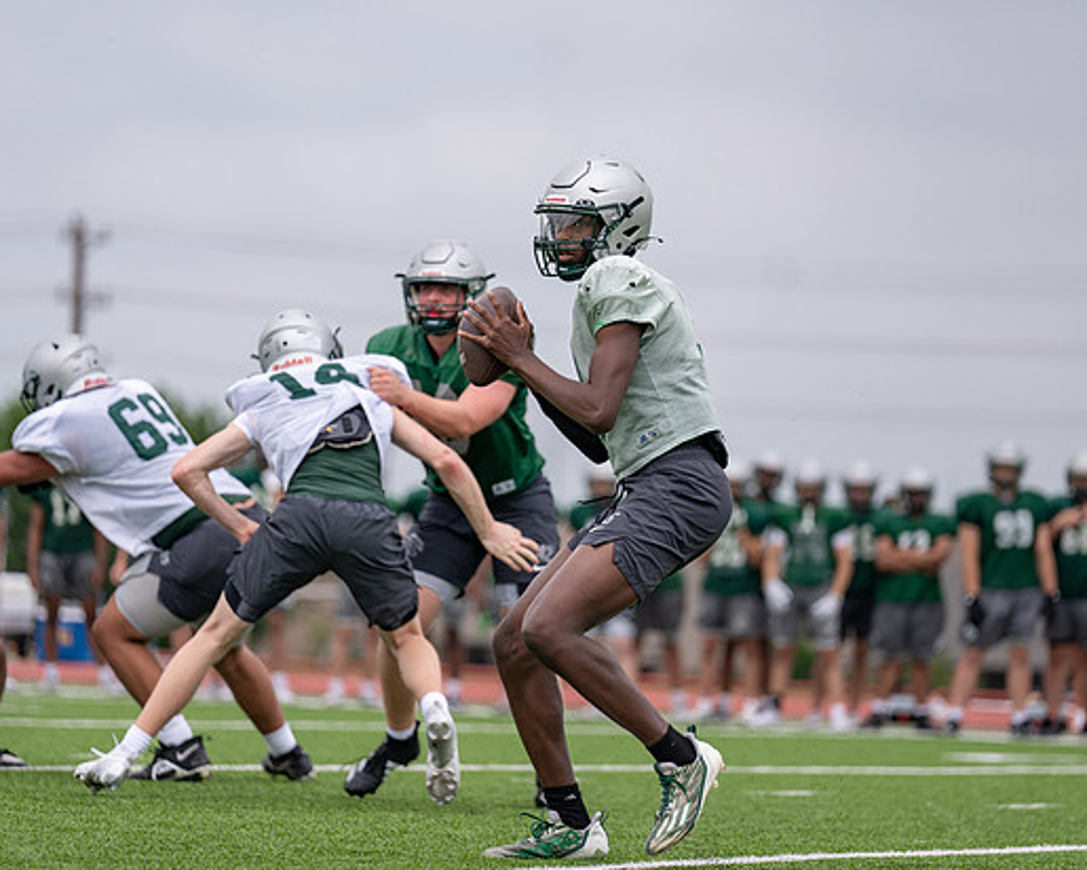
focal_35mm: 213
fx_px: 6852
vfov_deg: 7.3
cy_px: 435
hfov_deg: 9.1
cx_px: 547
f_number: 2.8
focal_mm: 185
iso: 160
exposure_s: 1/2500
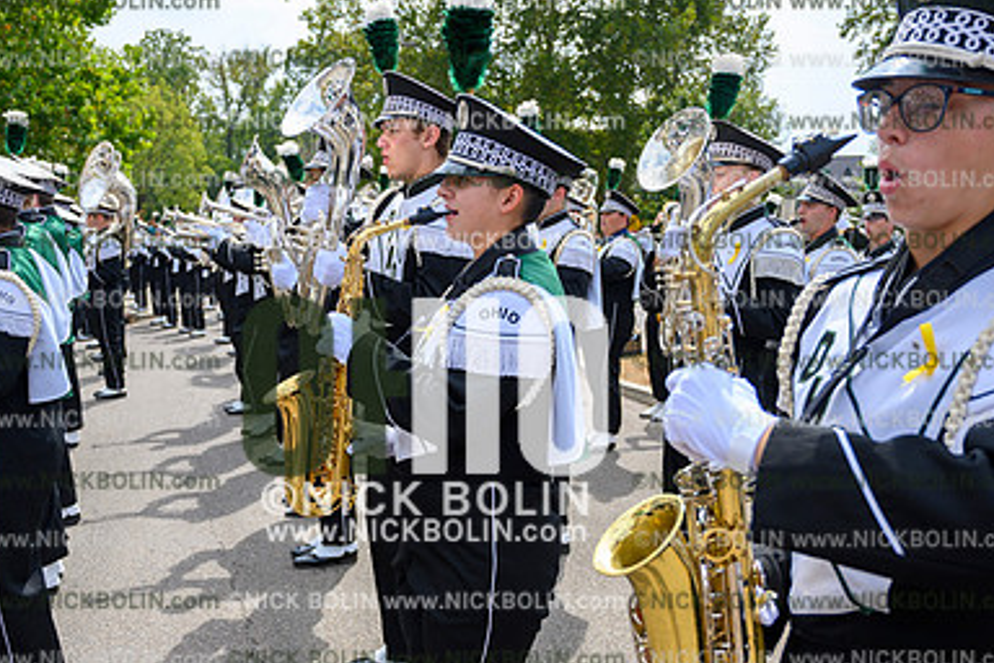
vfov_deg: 35.7
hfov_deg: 51.7
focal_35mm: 37
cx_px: 425
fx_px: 1022
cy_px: 420
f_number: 4
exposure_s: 1/800
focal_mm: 24.5
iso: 100
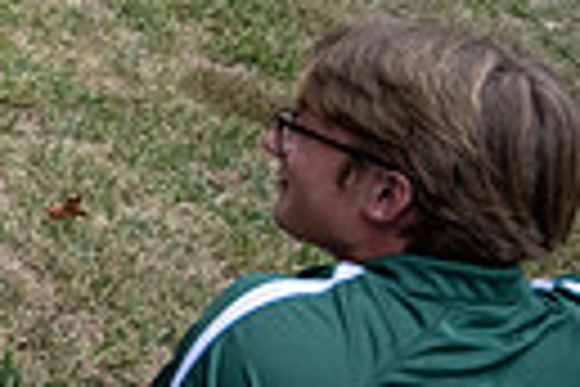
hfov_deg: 14.4
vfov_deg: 12.3
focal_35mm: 108
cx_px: -706
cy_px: -124
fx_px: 1740
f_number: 4
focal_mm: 24
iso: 1250
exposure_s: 1/500
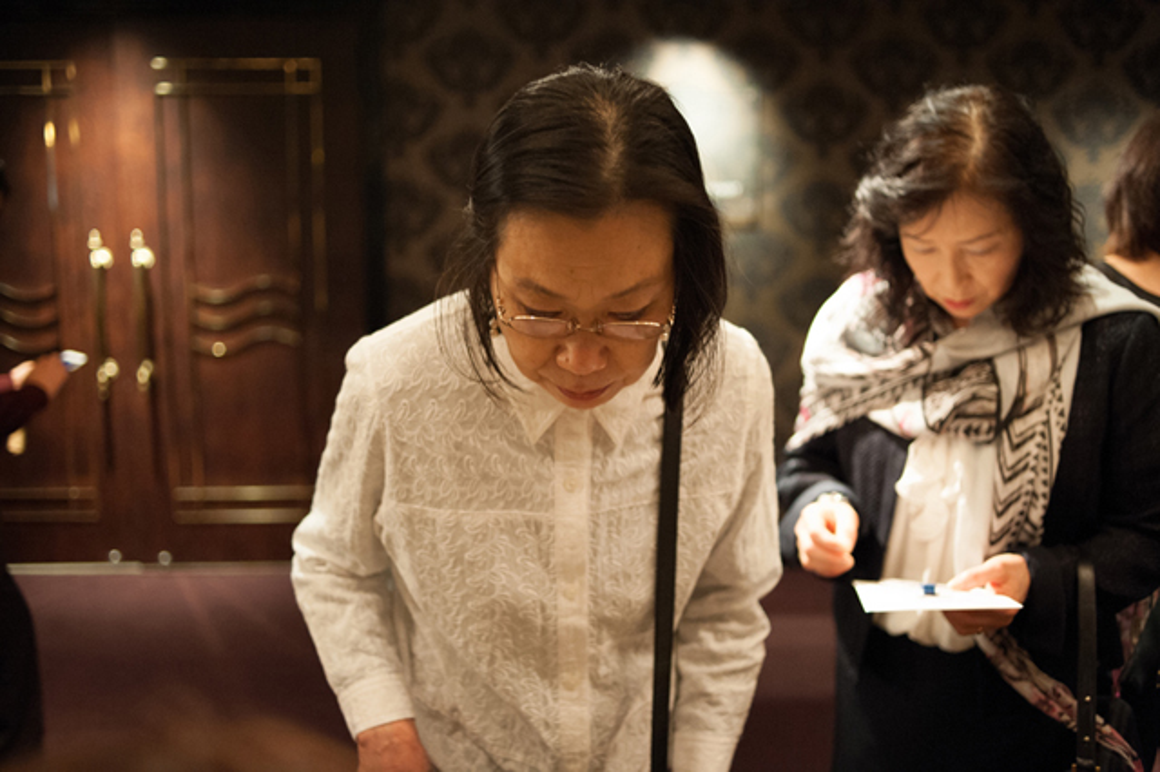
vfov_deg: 37.8
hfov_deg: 54.5
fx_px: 1127
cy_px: 386
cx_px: 580
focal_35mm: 35
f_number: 2.8
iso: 2800
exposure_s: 1/100
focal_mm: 35
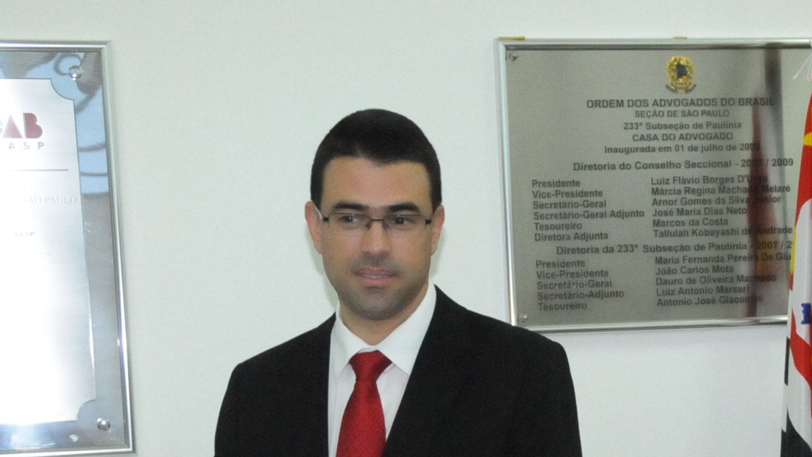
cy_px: 471
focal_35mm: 96
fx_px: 2067
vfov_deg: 12.4
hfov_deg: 22.0
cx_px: 633
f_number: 4.5
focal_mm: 32
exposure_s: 1/250
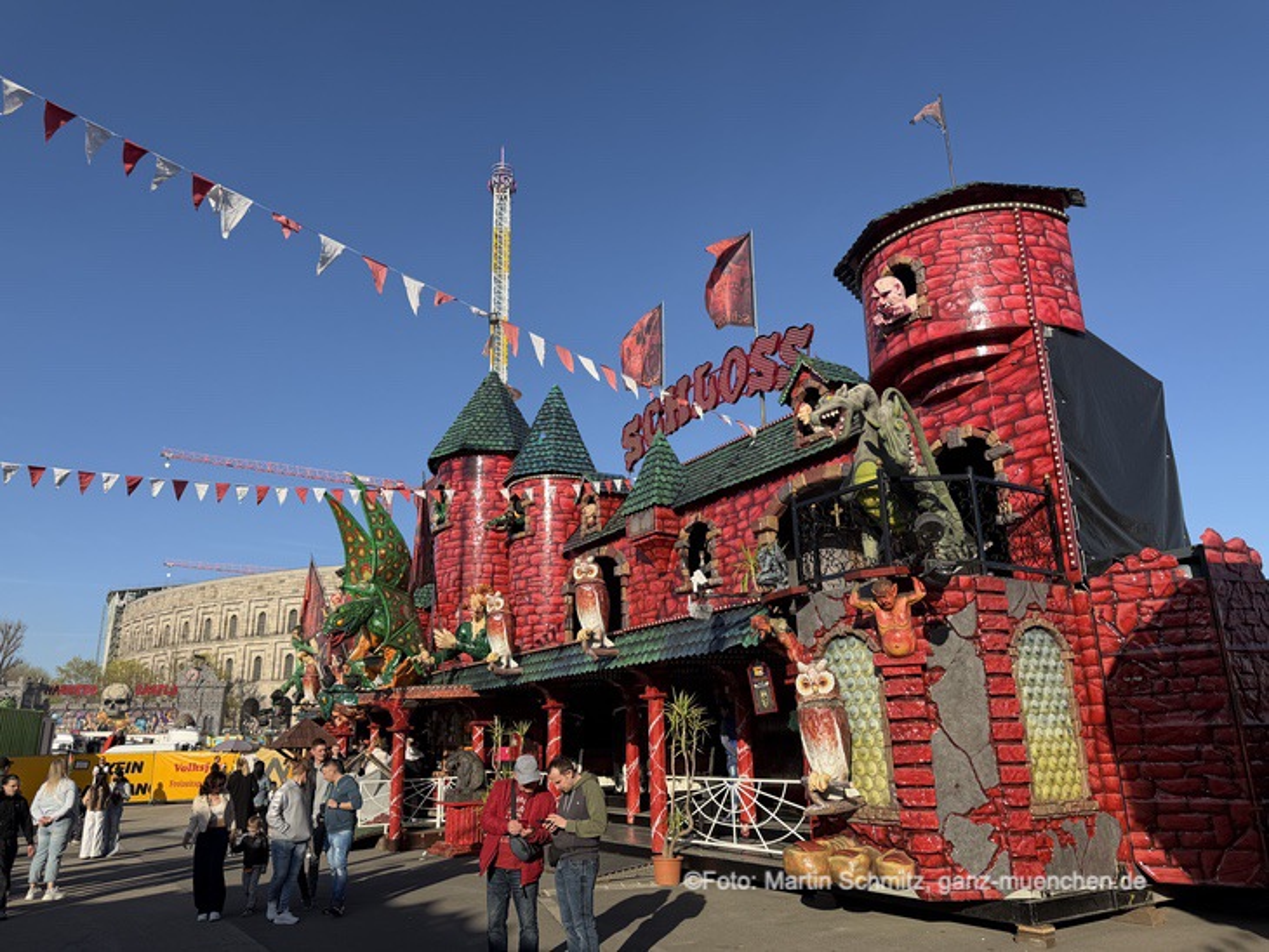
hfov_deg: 71.6
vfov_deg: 56.8
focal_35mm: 24
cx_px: 634
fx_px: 880
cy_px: 476
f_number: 1.78
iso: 80
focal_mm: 6.76
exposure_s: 1/3425
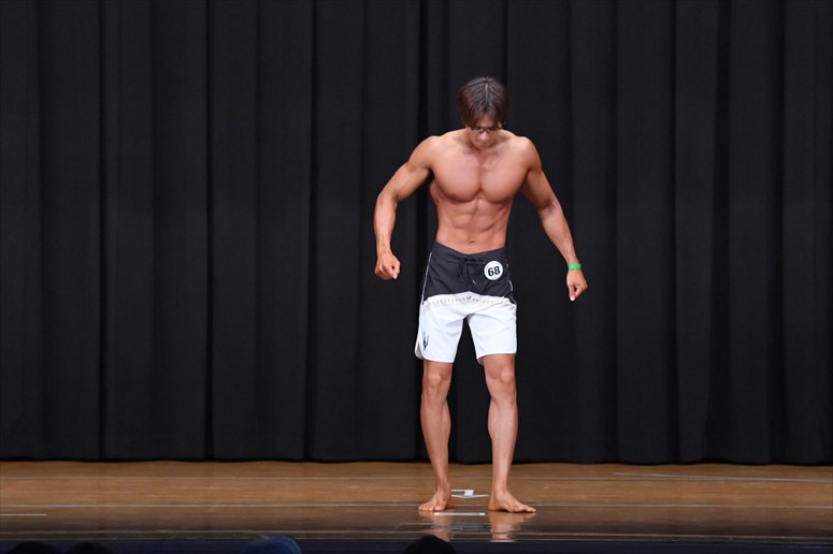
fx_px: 4672
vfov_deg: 6.8
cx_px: 416
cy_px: 277
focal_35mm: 202
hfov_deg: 10.2
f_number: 5.6
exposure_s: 1/400
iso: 8000
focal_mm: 135
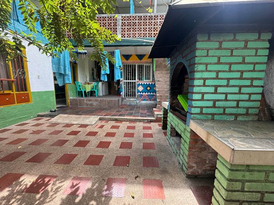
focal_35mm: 14
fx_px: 111
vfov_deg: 85.7
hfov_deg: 102.1
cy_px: 102
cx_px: 137
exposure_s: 1/146
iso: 40
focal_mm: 2.22
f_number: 2.2
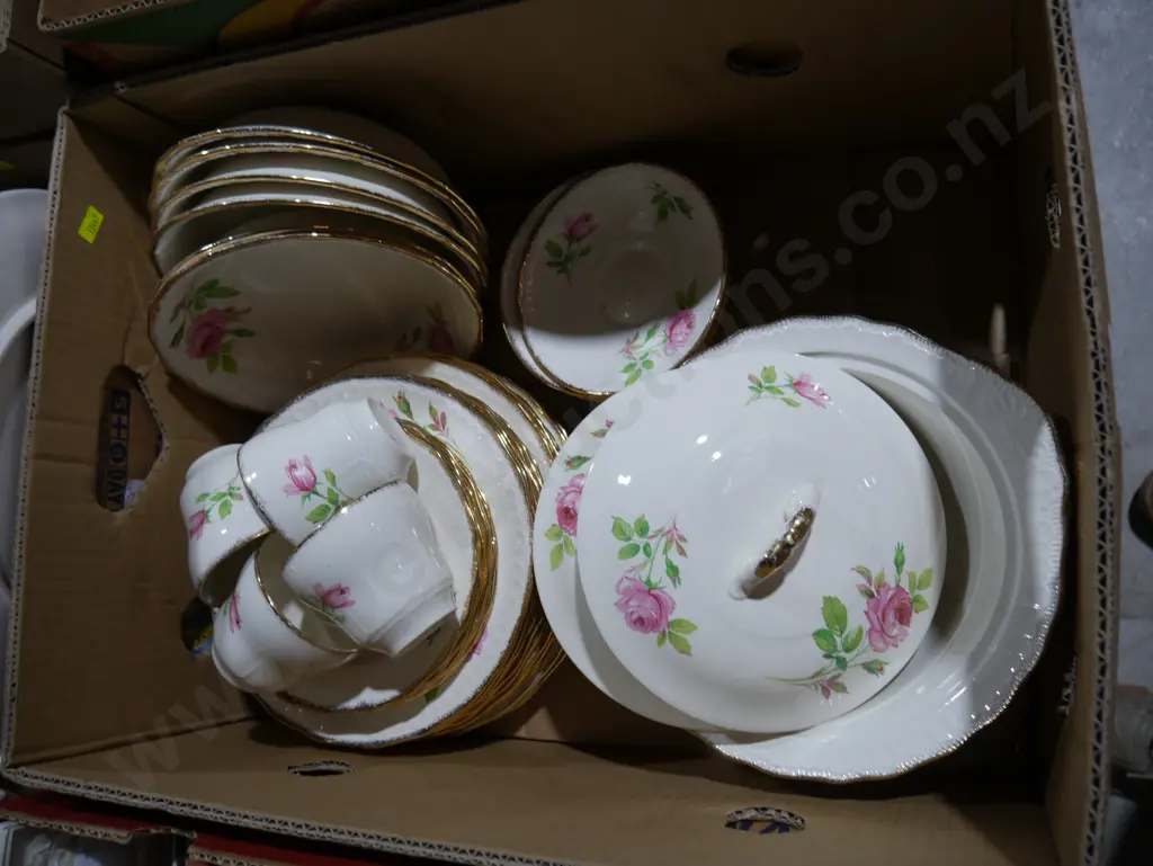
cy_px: 433
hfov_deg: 63.4
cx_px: 576
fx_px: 933
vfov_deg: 49.8
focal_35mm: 28
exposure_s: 1/80
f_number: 3.5
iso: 200
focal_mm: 14
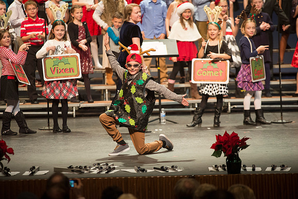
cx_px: 149
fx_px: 1656
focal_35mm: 200
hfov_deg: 10.3
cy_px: 100
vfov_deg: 6.9
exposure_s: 1/200
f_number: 2.8
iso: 2500
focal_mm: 200
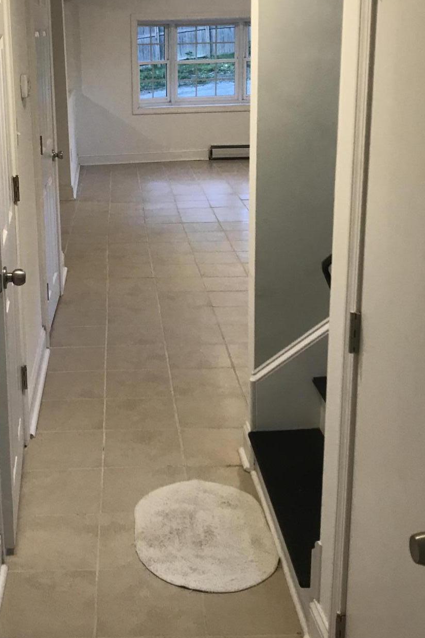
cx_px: 115
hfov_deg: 28.3
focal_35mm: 47
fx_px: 832
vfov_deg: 41.8
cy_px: 270
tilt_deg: -15.3
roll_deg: +0.6
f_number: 1.8
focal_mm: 3.99
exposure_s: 1/30
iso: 40
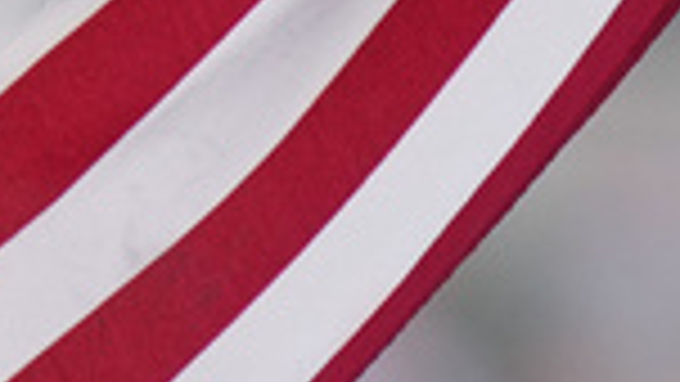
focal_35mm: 2837
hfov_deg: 0.8
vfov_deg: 0.4
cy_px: 665
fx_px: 51163
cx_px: 1013
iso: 1000
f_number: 2.8
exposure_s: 1/2000
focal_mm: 400
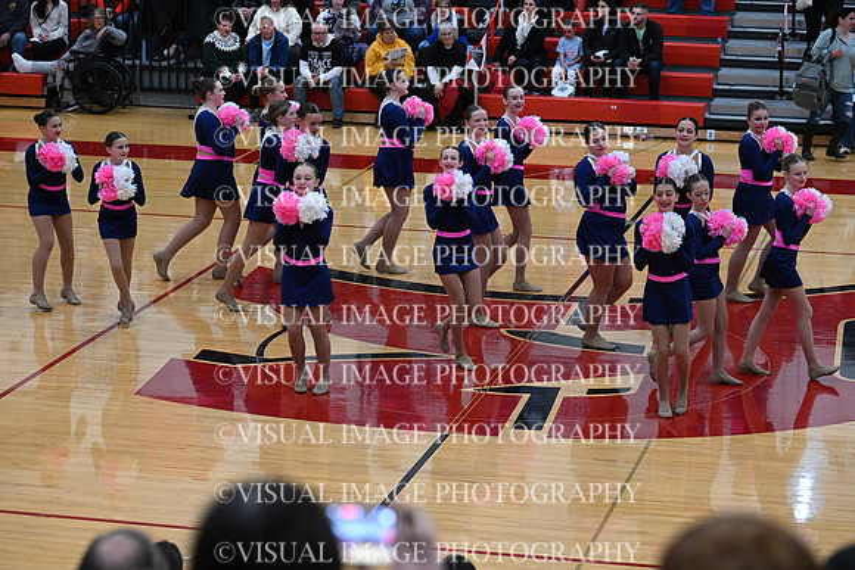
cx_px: 428
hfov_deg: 19.6
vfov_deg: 13.2
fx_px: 2470
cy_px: 285
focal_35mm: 104
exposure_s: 1/400
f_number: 4
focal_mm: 104
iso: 4000
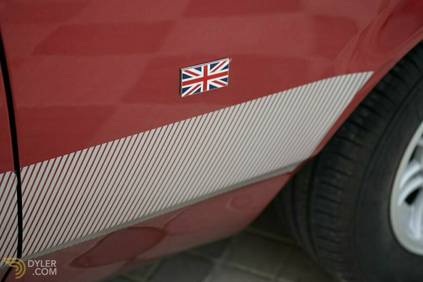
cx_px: 212
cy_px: 141
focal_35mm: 57
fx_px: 670
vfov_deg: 23.8
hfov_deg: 35.0
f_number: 5
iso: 160
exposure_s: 1/250
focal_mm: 57
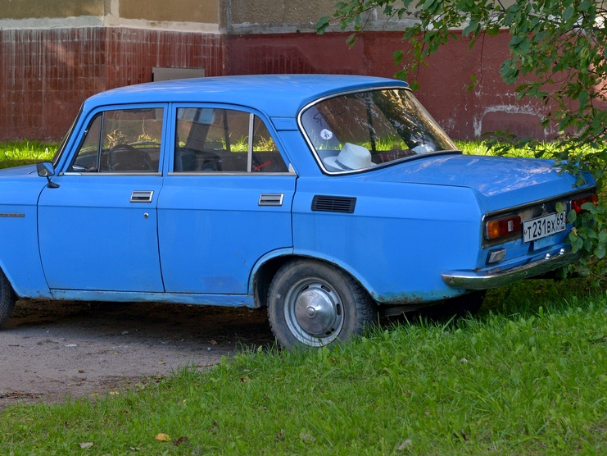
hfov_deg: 21.5
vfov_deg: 16.1
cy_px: 75
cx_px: 279
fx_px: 1596
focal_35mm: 91
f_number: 5.6
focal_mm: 50
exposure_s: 1/250
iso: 640
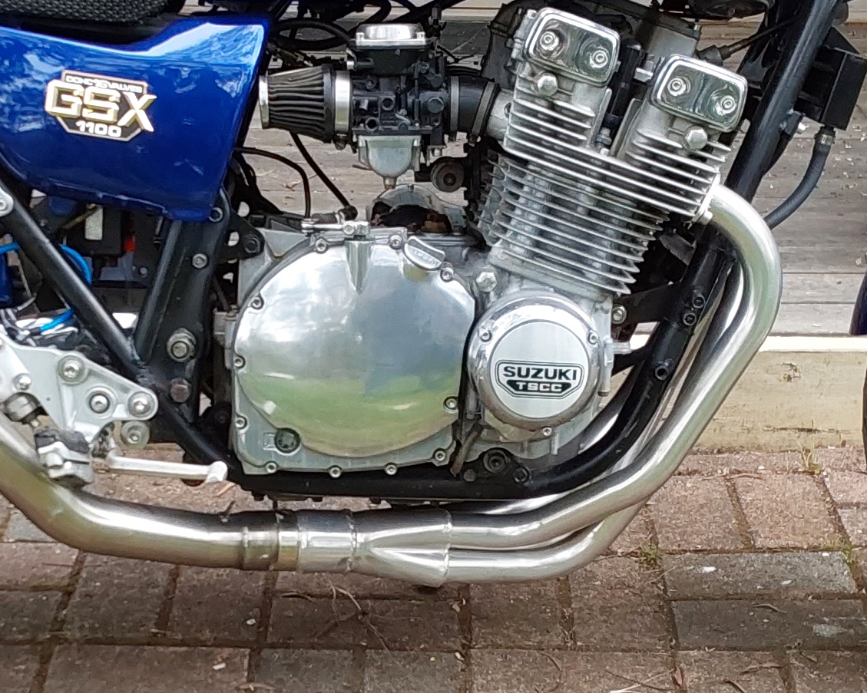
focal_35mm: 79
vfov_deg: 19.4
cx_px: 369
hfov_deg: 24.1
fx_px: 2027
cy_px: 437
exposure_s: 1/104
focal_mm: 2.91
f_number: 1.9
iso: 50
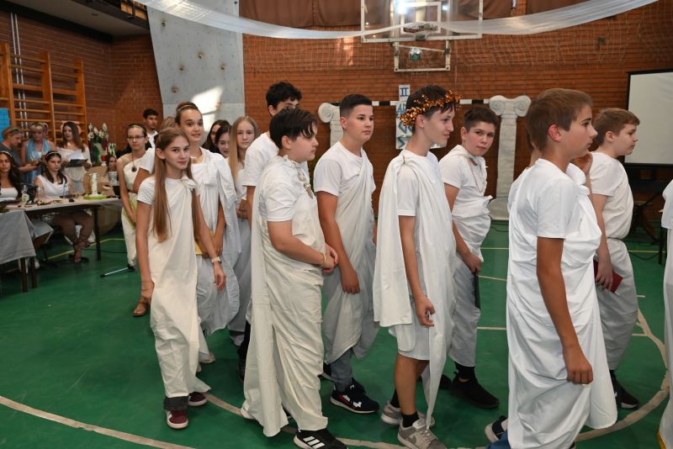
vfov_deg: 43.6
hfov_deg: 61.9
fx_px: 561
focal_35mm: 30
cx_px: 336
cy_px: 224
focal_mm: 30
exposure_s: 1/160
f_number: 6.3
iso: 1600
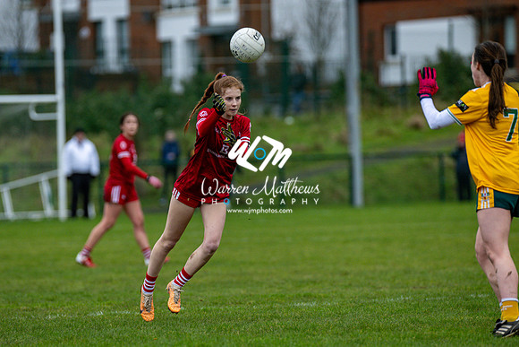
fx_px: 4022
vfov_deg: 4.9
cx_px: 217
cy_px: 202
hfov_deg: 7.4
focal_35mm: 279
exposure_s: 1/1000
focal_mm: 240
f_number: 2.8
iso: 1400
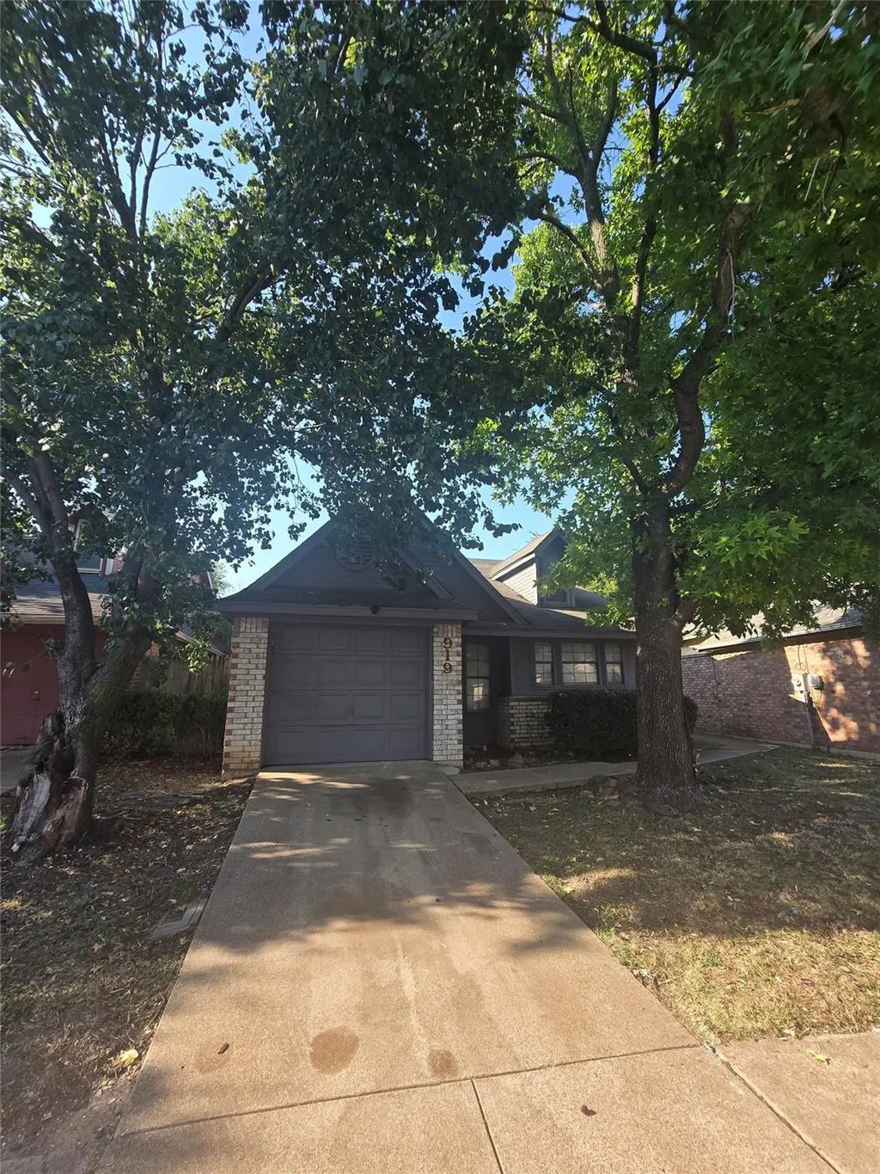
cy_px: 587
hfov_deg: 89.9
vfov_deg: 106.2
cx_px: 440
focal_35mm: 13
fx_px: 441
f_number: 2.2
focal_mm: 2.2
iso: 50
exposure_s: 1/437
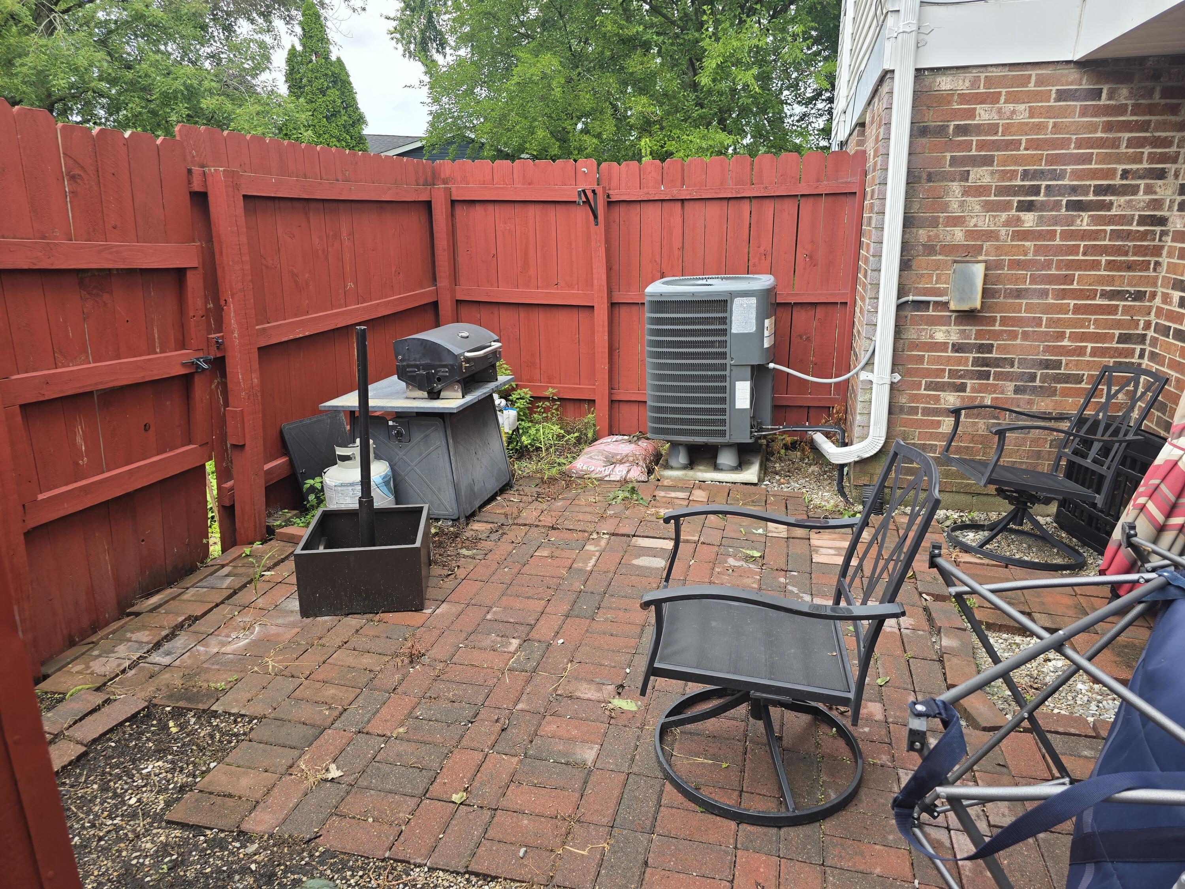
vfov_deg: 58.9
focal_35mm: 23
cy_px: 444
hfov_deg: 73.9
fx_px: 787
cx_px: 592
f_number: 1.7
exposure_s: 1/180
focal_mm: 6.3
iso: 16
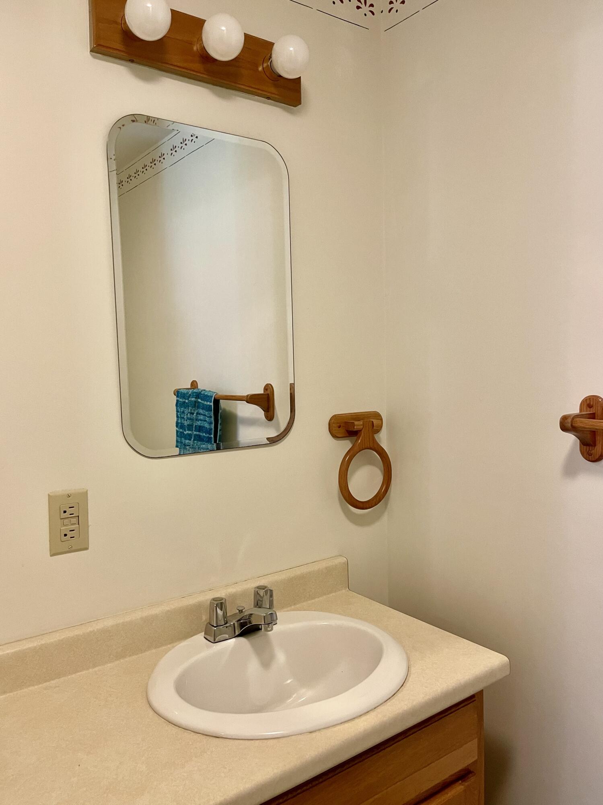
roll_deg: +1.3
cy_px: 402
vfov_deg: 69.4
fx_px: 581
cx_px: 302
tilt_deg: -3.9
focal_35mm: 25
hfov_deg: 54.9
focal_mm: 5.1
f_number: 1.6
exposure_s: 1/60
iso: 250
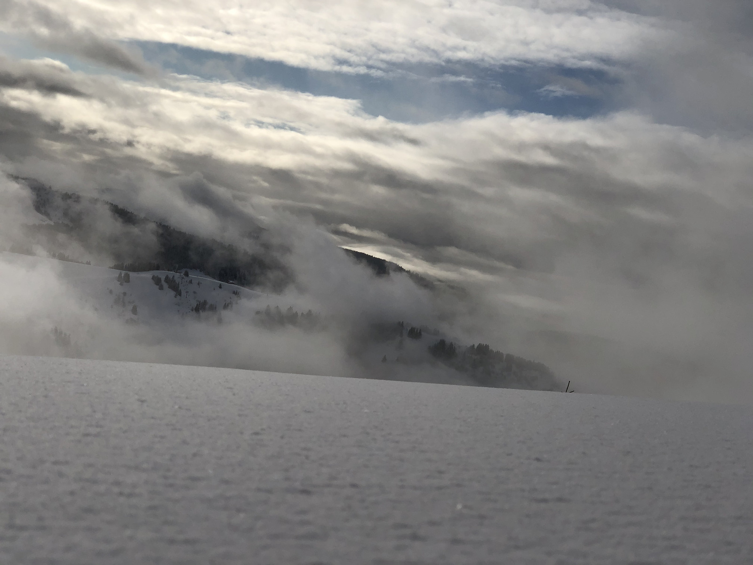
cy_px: 282
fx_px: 1131
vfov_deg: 28.0
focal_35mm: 52
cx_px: 376
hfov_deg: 36.8
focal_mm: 6
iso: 16
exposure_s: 1/5405
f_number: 2.4
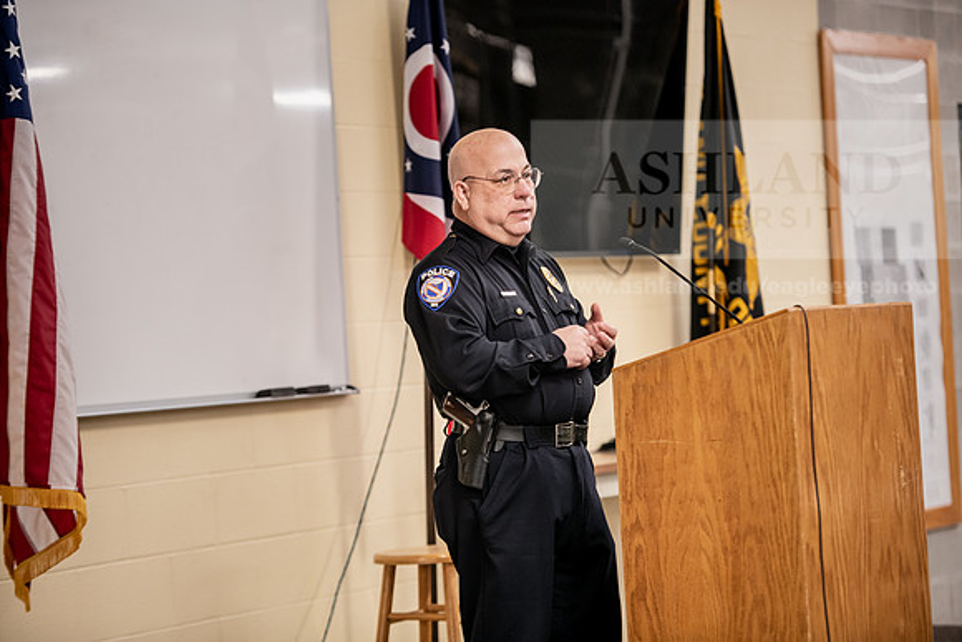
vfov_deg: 11.4
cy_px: 321
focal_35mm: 120
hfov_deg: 17.1
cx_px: 481
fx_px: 3207
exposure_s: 1/200
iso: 1600
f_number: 2.8
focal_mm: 120
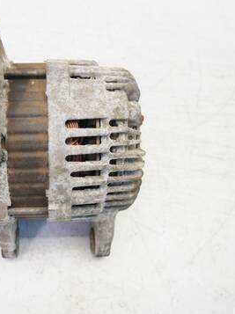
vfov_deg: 52.7
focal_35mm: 35
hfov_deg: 39.5
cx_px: 57
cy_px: 157
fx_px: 317
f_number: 3.5
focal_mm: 13
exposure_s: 1/60
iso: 200
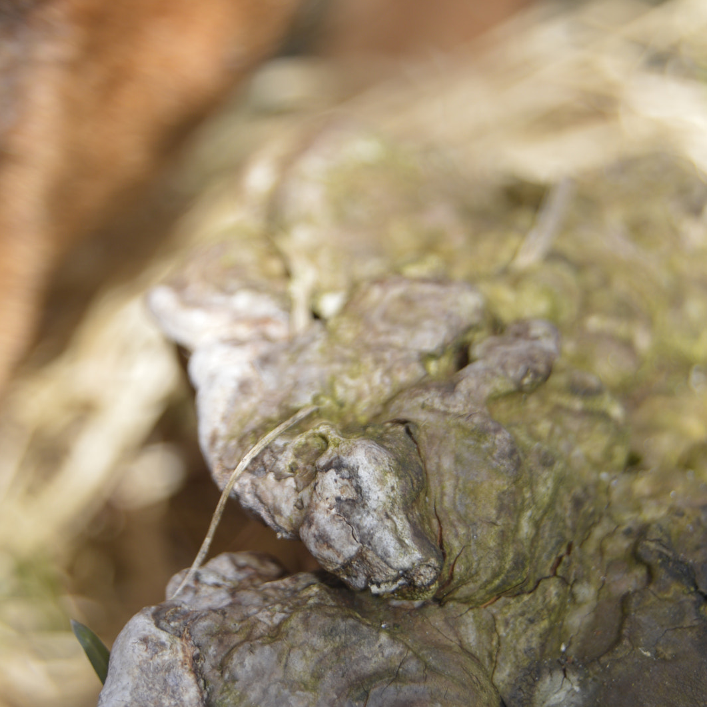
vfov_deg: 16.5
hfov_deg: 16.5
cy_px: 452
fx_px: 2441
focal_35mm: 106
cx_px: 354
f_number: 5.6
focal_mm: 55
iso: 100
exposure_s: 1/125
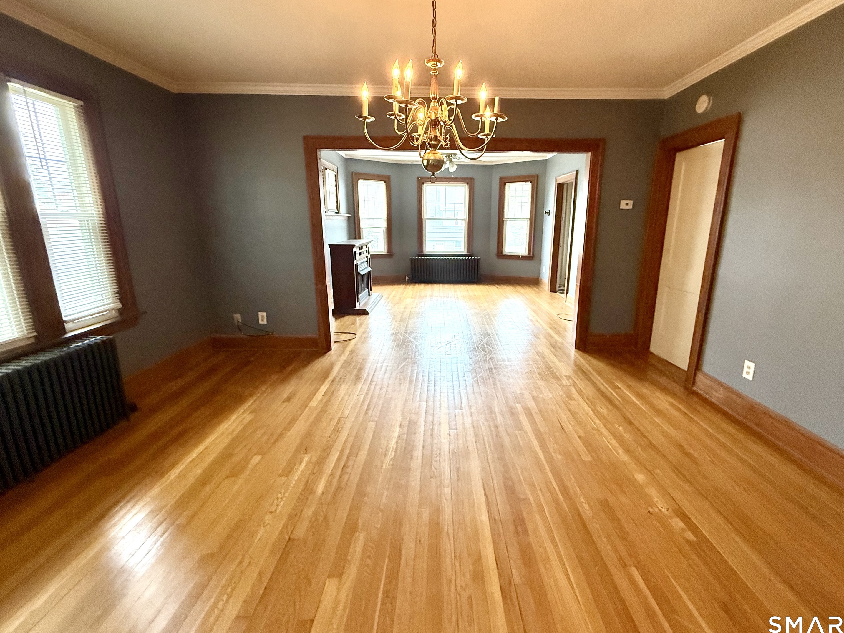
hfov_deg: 98.0
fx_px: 366
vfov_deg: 81.7
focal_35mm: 15
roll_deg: -0.2
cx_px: 451
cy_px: 301
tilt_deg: -12.0
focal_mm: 2.22
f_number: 2.2
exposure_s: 1/120
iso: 500
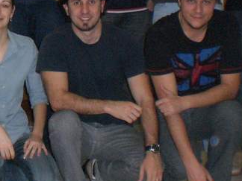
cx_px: 11
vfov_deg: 12.1
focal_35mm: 120
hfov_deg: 16.1
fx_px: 839
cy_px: -35
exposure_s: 1/60
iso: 200
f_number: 3.1
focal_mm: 6.3
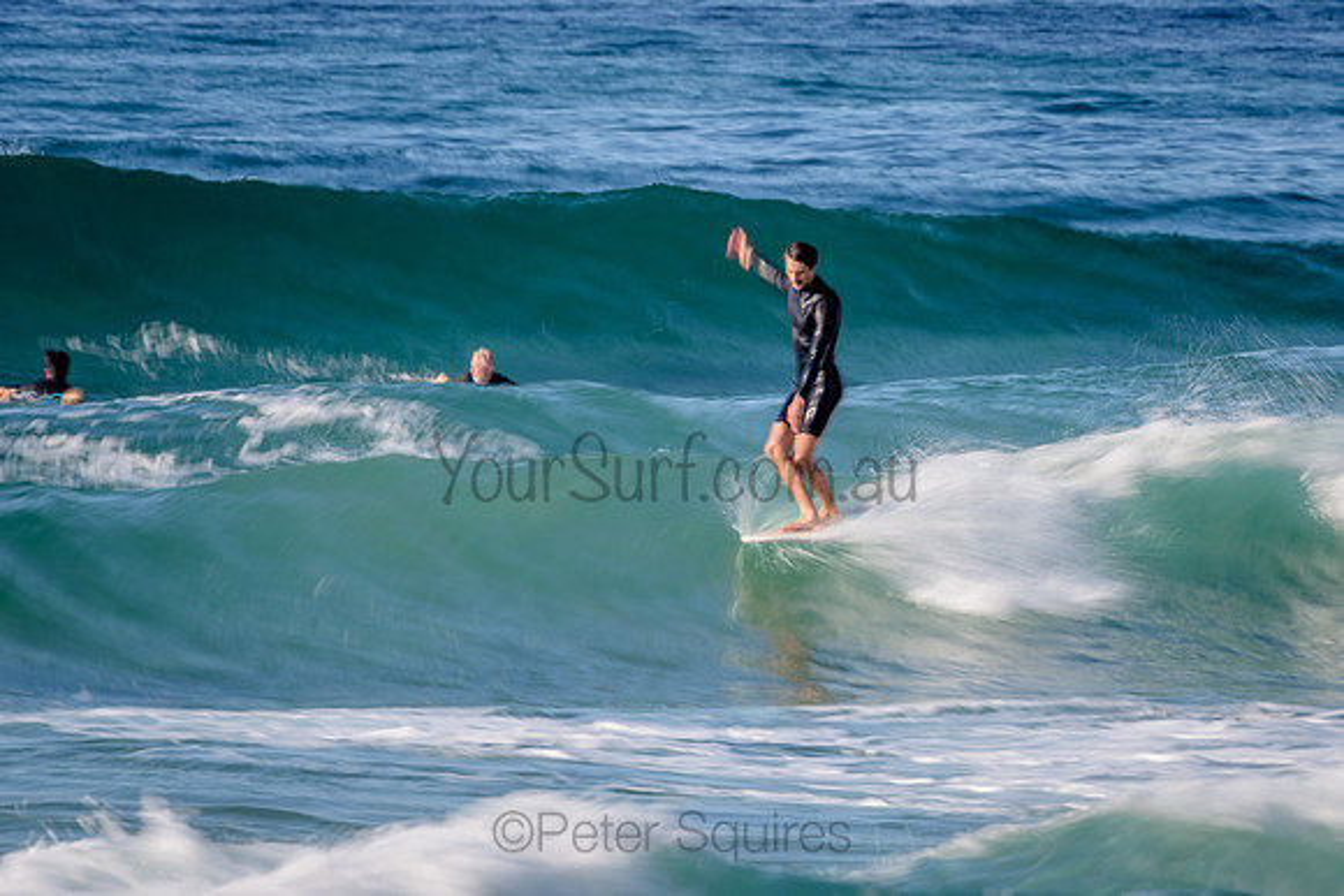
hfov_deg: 3.4
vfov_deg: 2.2
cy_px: 463
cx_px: 824
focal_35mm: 613
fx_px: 22888
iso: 31
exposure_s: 1/13
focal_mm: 500
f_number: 13
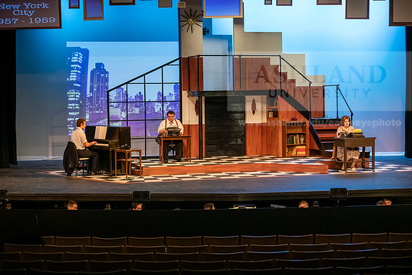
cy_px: 138
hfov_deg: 28.8
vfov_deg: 19.5
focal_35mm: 70
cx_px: 206
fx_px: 801
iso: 2500
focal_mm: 70
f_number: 3.5
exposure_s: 1/200
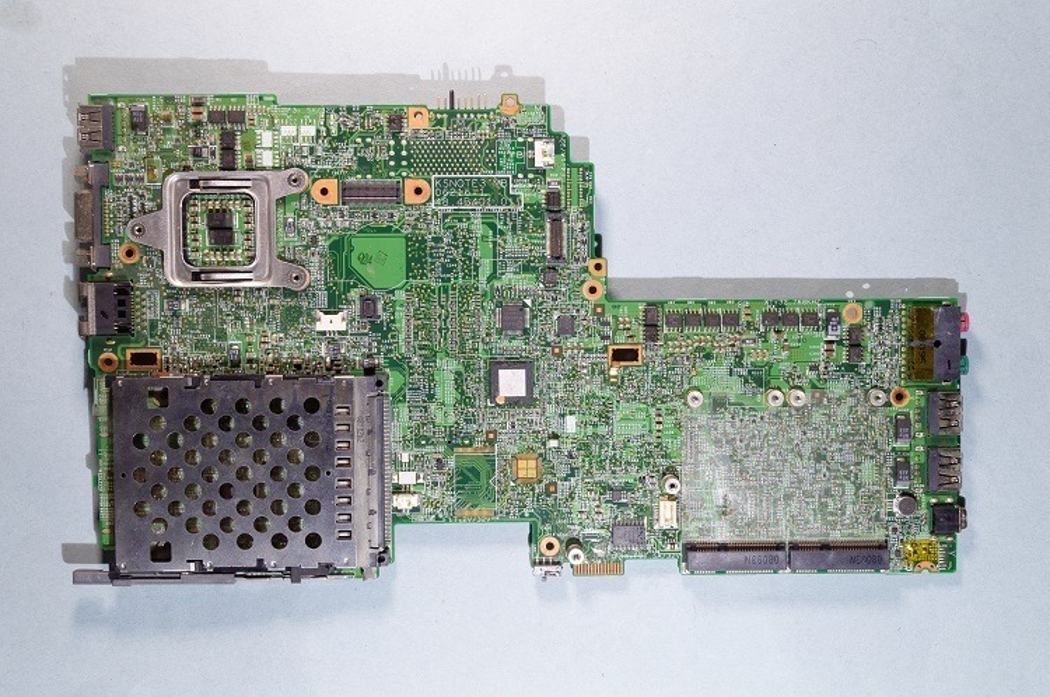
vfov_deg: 31.8
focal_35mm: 42
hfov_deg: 46.5
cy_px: 348
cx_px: 525
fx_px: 1223
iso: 100
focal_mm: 28
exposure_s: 1/5
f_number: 8
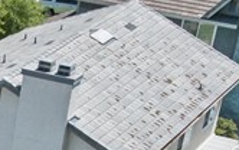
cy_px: 506
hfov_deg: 12.2
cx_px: -200
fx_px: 1023
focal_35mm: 157
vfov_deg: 7.1
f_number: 2.8
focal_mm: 12.29
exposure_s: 1/160
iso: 170
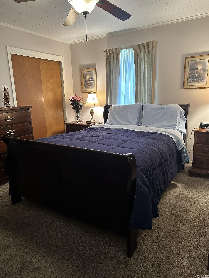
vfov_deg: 71.6
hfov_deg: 56.8
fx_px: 193
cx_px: 104
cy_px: 139
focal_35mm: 24
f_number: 1.78
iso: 640
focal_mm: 6.86
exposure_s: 1/60
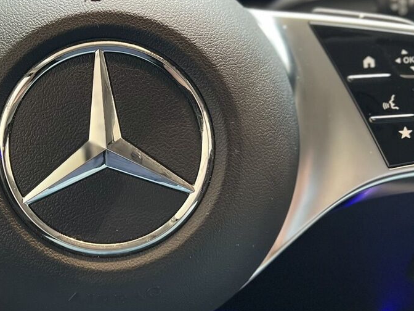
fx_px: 789
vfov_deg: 22.2
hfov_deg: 28.9
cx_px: 99
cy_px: 115
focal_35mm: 66
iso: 160
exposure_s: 1/60
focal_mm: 5.7
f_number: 1.5
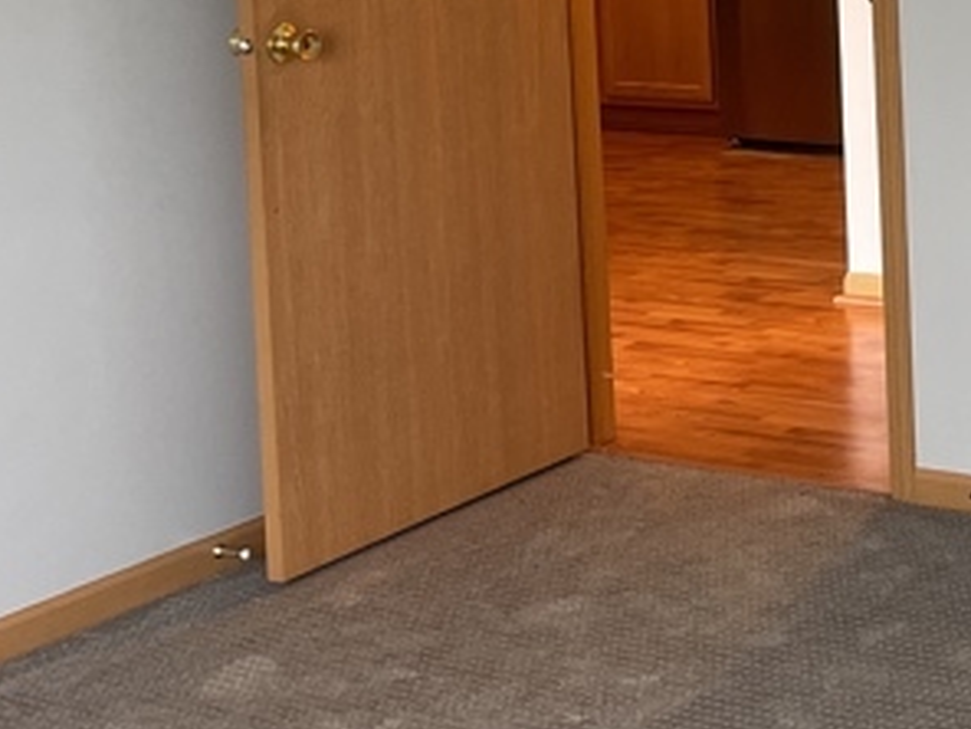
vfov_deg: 15.6
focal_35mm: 90
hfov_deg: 20.0
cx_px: 1266
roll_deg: +2.3
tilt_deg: -2.5
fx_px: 2525
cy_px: -240
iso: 125
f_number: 1.6
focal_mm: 5.1
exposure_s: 1/62
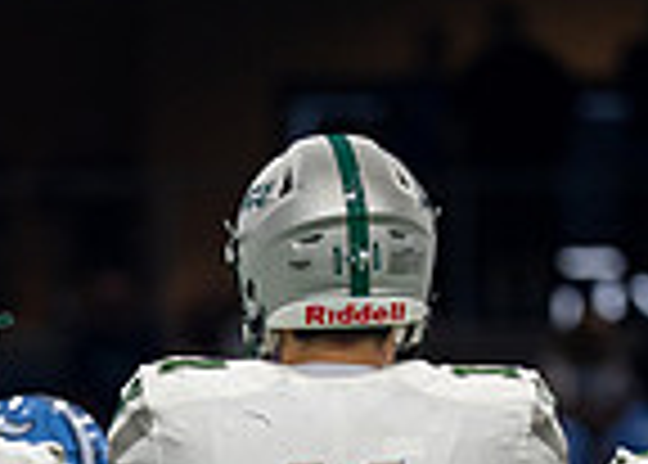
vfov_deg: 1.9
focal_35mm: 741
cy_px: 799
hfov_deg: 2.7
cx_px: 23
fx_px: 13644
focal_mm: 158
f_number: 2.8
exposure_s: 1/500
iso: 500
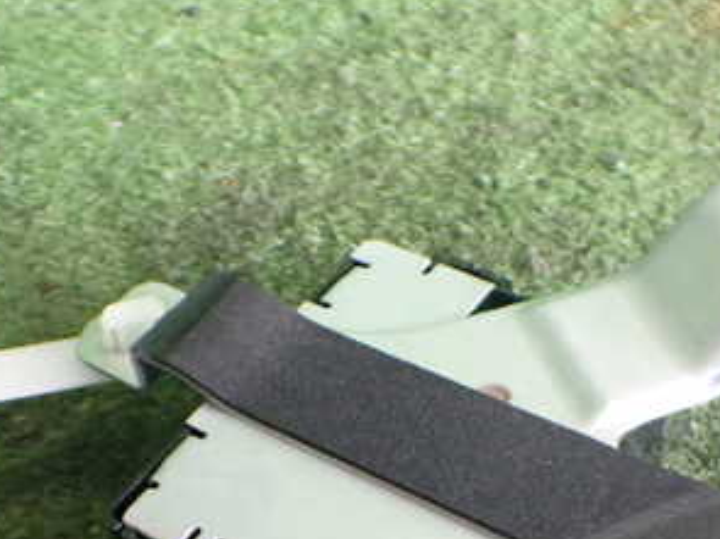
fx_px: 1268
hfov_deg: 31.7
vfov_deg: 23.6
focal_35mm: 61
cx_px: 386
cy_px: 441
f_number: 2.3
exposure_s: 1/125
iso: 500
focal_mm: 5.4
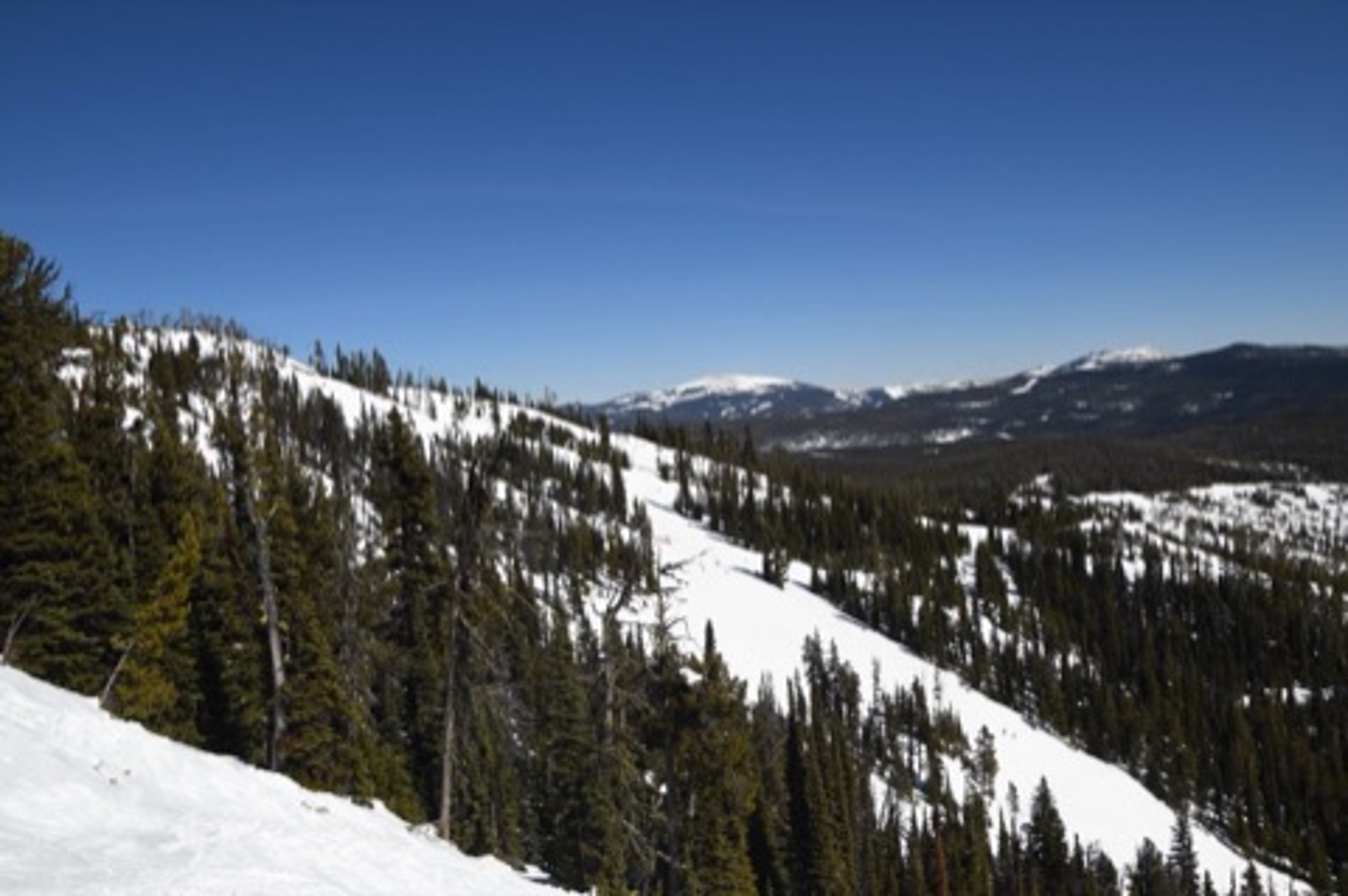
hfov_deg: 67.4
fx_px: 1010
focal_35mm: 27
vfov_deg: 47.8
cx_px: 674
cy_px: 448
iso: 400
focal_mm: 18
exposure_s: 1/2000
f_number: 9
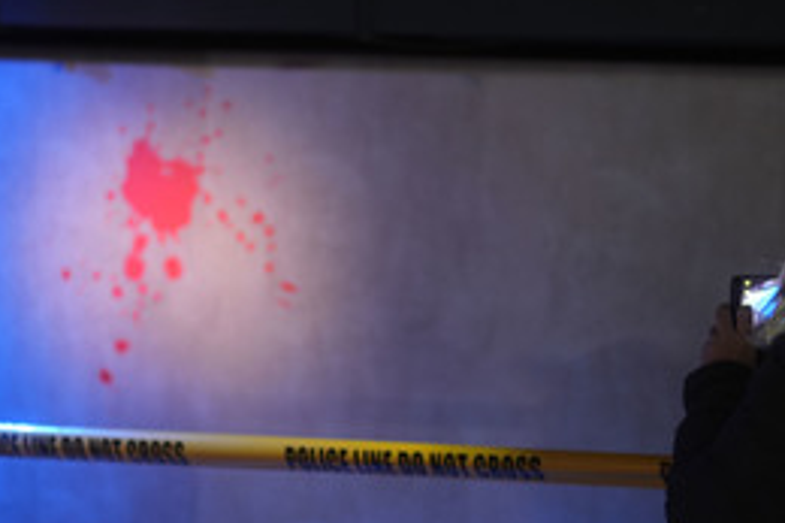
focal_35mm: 78
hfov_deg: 26.0
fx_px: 1700
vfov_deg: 17.4
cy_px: 387
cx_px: 403
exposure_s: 1/6
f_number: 1.4
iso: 640
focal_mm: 30
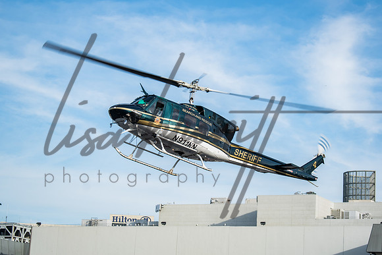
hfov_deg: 23.0
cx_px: 199
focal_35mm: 88
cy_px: 128
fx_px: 938
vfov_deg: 15.5
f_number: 5.6
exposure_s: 1/200
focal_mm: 55
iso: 100
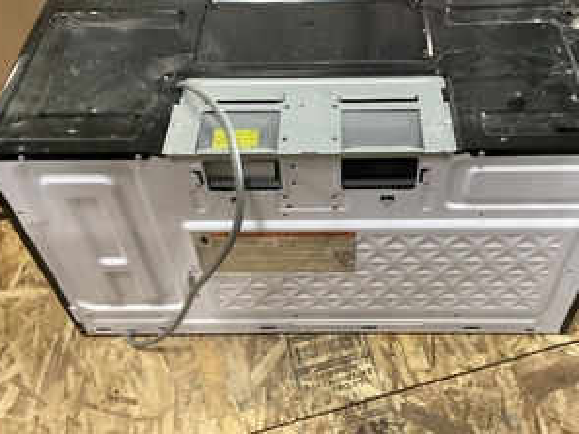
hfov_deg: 47.7
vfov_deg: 36.8
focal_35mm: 39
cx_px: 329
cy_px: 181
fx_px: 653
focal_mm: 3
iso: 200
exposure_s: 1/40
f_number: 1.8
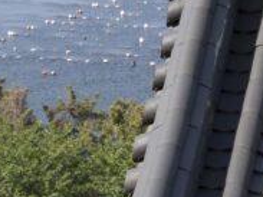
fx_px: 2004
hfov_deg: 7.4
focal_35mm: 264
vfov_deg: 5.5
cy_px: -136
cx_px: 421
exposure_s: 1/125
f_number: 11
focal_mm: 49
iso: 100
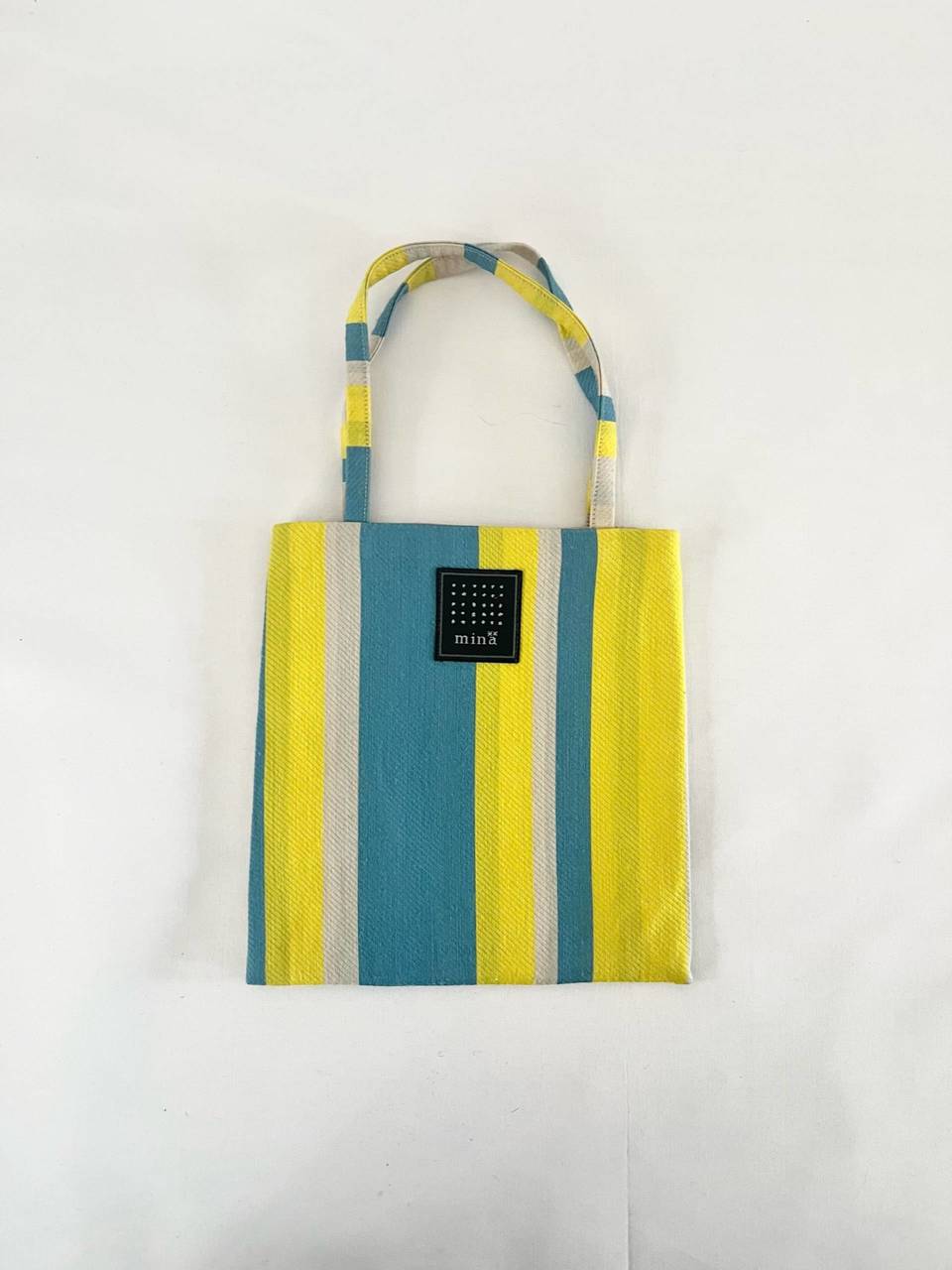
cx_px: 476
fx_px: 953
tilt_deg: -88.4
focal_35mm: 26
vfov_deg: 67.3
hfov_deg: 53.1
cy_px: 635
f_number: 1.6
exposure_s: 1/61
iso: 125
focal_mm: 5.1
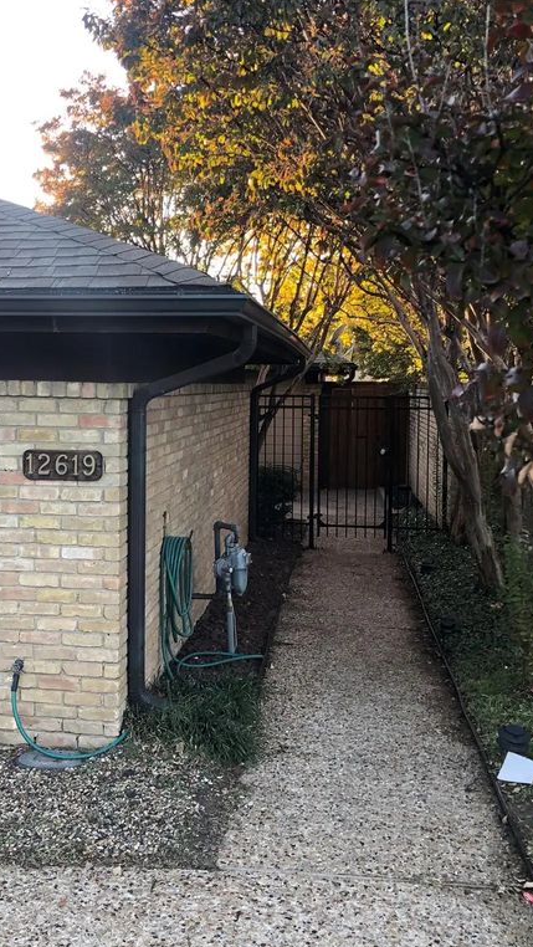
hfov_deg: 28.8
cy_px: 475
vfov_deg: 49.4
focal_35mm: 41
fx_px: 1029
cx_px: 173
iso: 50
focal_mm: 3.99
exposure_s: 1/120
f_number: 1.8
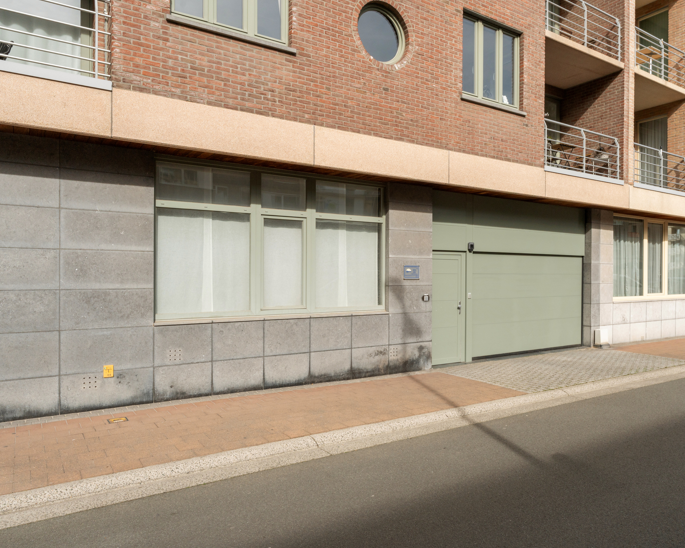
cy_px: 274
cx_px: 405
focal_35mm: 26
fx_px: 527
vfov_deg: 54.9
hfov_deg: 65.5
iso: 320
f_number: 11
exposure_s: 1/500
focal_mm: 23
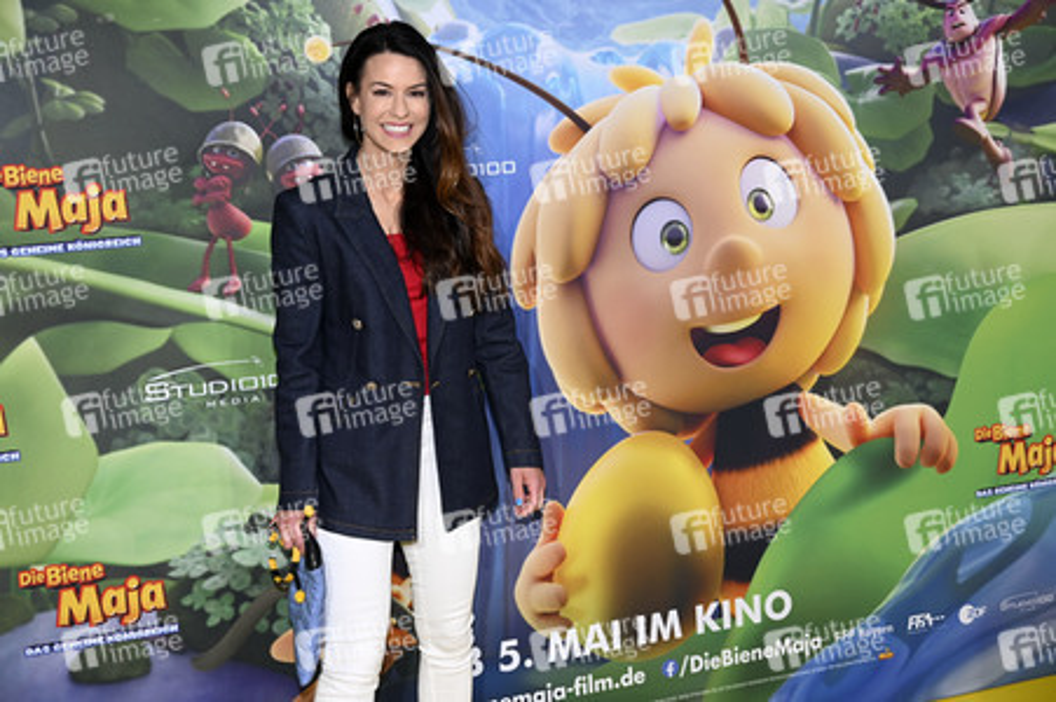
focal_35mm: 58
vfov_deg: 23.3
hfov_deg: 34.5
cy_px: 351
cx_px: 528
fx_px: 1700
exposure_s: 1/125
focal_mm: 58
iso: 800
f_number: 6.3
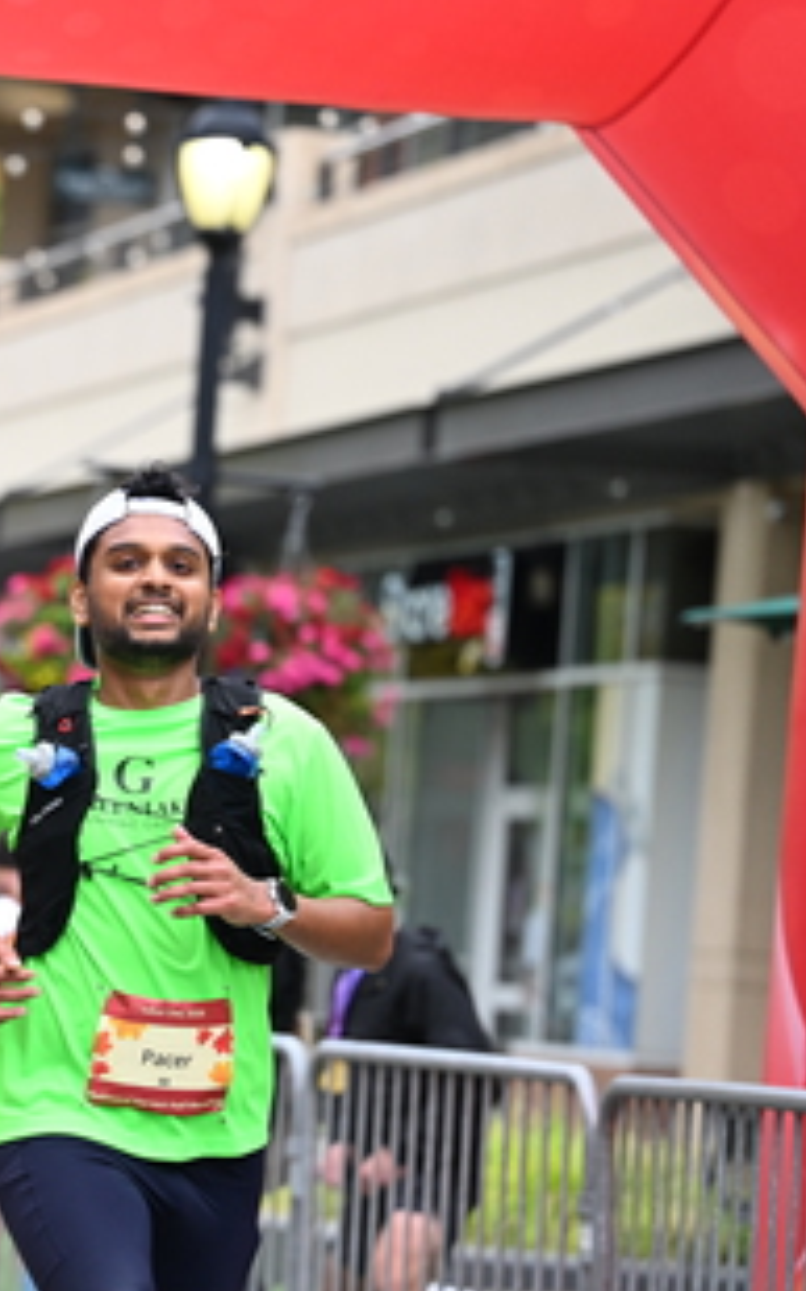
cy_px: 746
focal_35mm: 174
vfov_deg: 12.0
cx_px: -113
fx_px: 6118
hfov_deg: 7.5
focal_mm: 96
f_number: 2.8
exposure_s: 1/2000
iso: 800
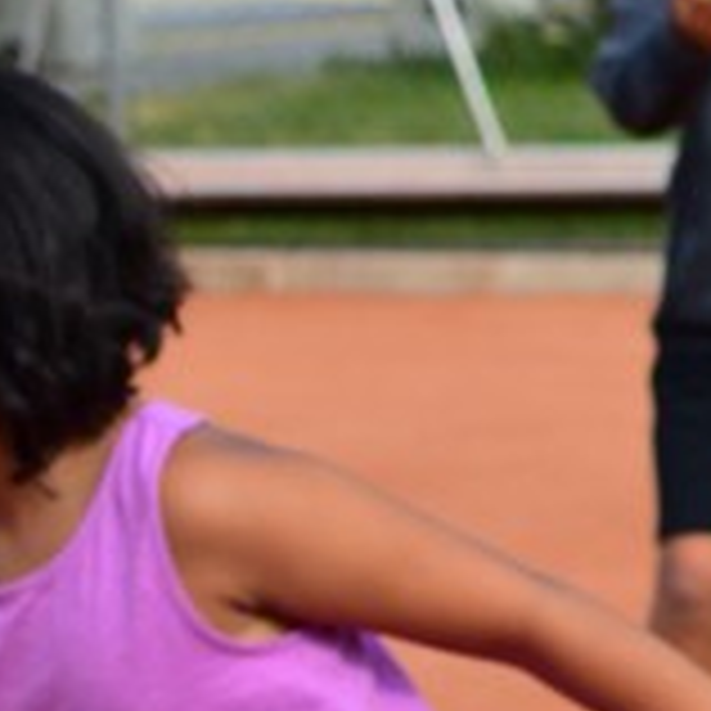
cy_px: 470
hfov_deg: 5.8
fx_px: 6733
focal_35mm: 290
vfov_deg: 6.0
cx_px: 1706
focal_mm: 35
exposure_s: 1/640
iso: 100
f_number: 3.5
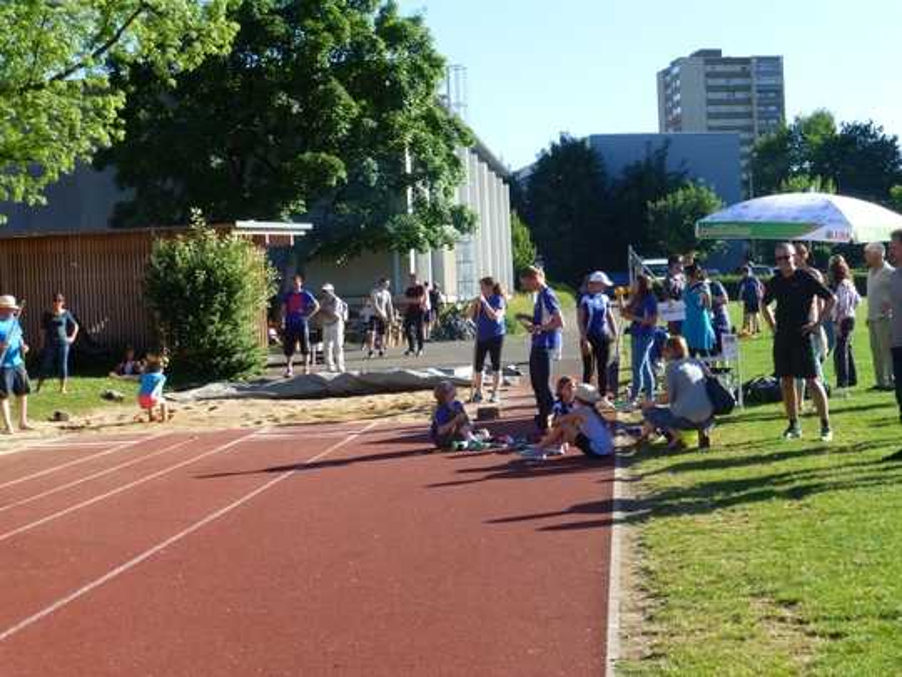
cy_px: 338
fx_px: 1511
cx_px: 451
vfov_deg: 25.2
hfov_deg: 33.2
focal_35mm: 58
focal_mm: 10.3
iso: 100
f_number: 4.7
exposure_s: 1/250
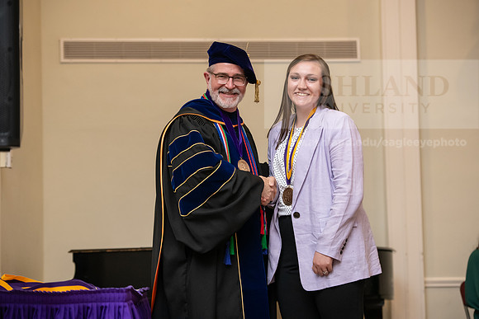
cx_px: 240
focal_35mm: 110
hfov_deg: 18.6
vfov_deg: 12.5
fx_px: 1464
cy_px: 160
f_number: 4
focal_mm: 110
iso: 2000
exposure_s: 1/200
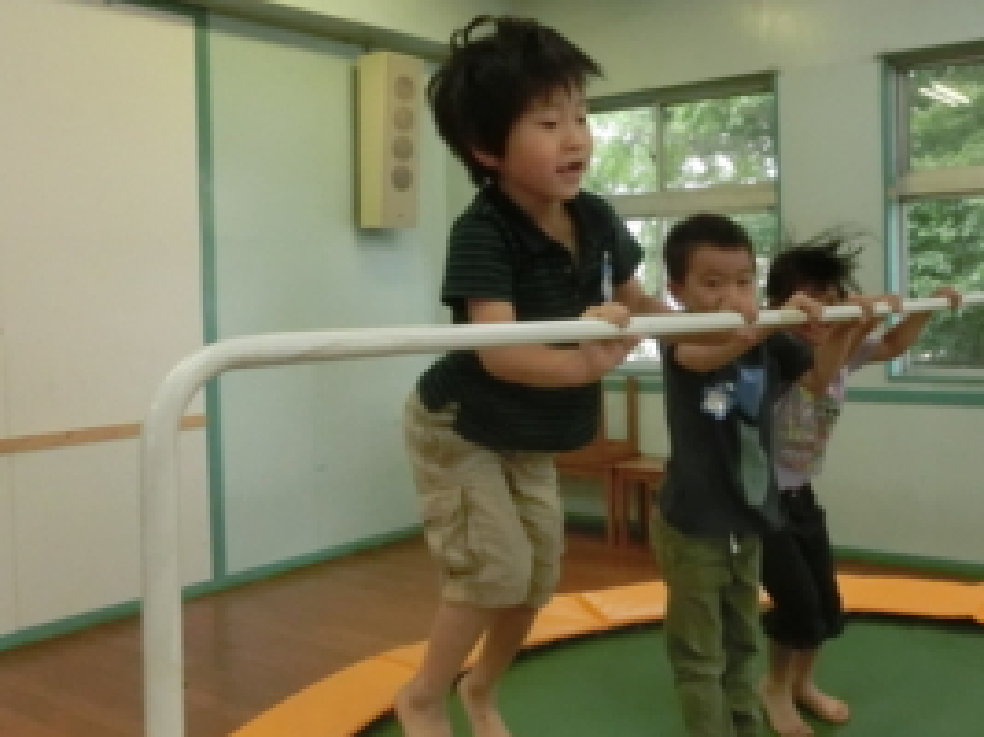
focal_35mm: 36
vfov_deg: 39.5
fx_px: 1023
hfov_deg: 49.7
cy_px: 306
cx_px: 711
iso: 800
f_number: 3
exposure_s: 1/250
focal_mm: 4.24
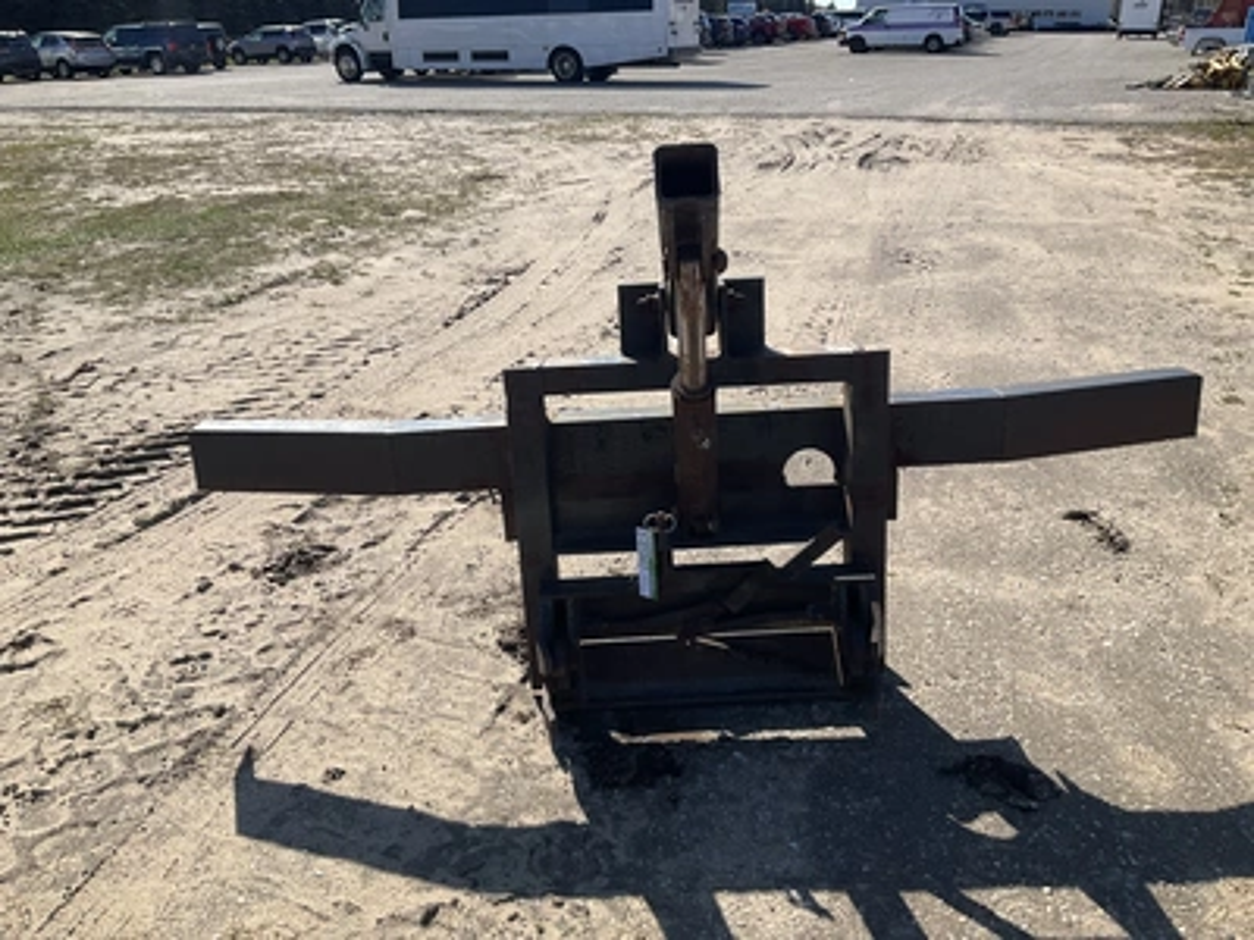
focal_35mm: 29
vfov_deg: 48.2
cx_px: 627
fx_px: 1051
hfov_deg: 61.7
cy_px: 470
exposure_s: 1/1626
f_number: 1.8
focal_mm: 3
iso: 25
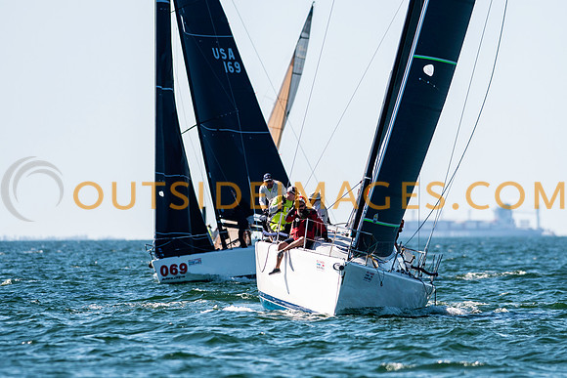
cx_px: 328
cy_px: 219
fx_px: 8507
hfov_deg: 3.8
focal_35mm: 540
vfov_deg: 2.5
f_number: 5
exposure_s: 1/3200
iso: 250
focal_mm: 300
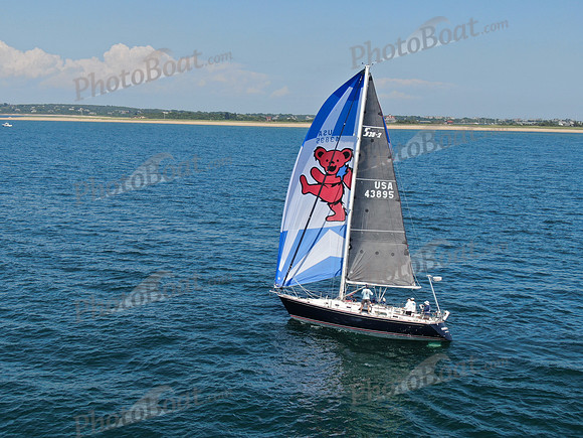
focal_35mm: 48
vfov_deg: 30.3
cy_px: 219
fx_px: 808
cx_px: 292
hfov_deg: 39.7
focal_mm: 8.6
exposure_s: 1/800
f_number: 3.8
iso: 100
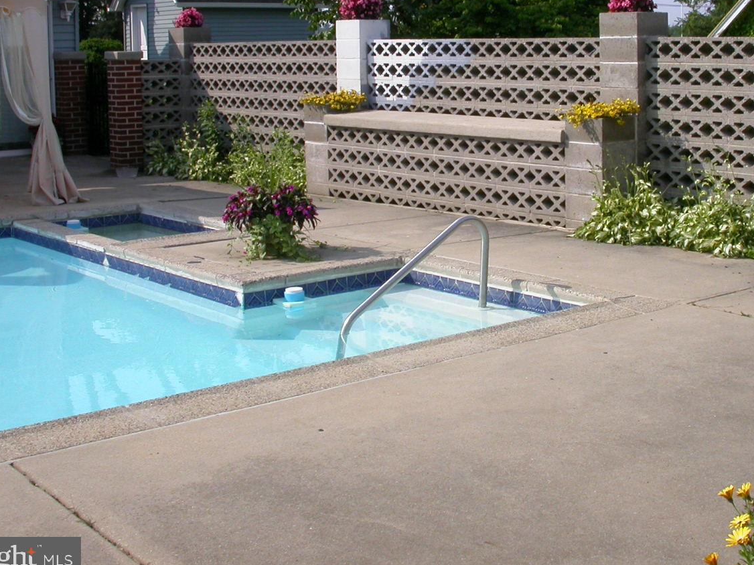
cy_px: 178
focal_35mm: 54
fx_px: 1176
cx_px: 486
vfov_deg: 26.8
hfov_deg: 35.3
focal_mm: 7.85
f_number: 7.5
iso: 100
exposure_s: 1/347
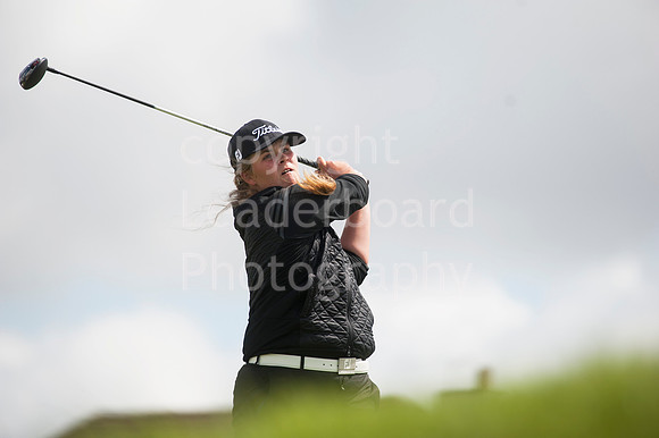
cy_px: 219
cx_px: 330
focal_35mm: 300
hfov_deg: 6.9
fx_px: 5488
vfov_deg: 4.6
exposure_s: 1/2500
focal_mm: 300
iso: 200
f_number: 5.6
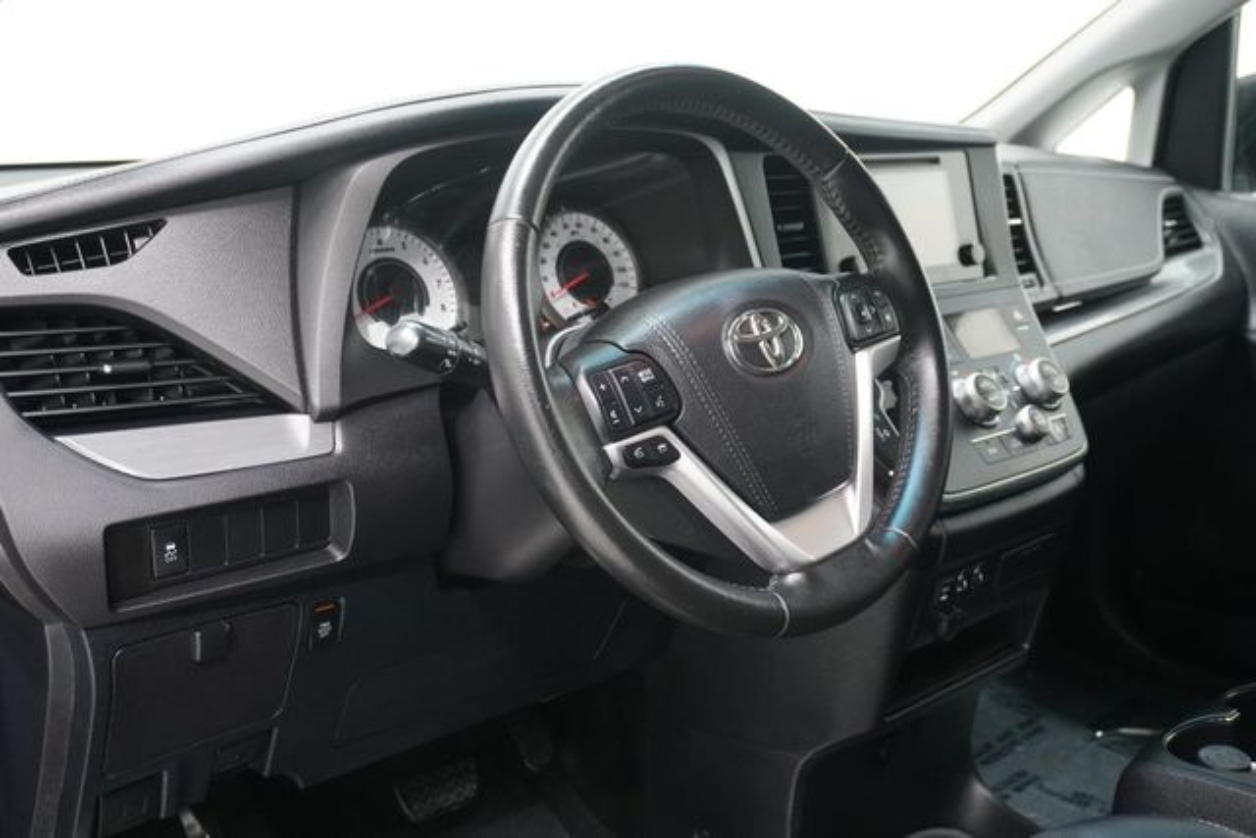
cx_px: 628
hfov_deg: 53.1
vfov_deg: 36.9
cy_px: 419
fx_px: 1256
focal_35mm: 36
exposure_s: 1/160
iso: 4000
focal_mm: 24
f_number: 4.5
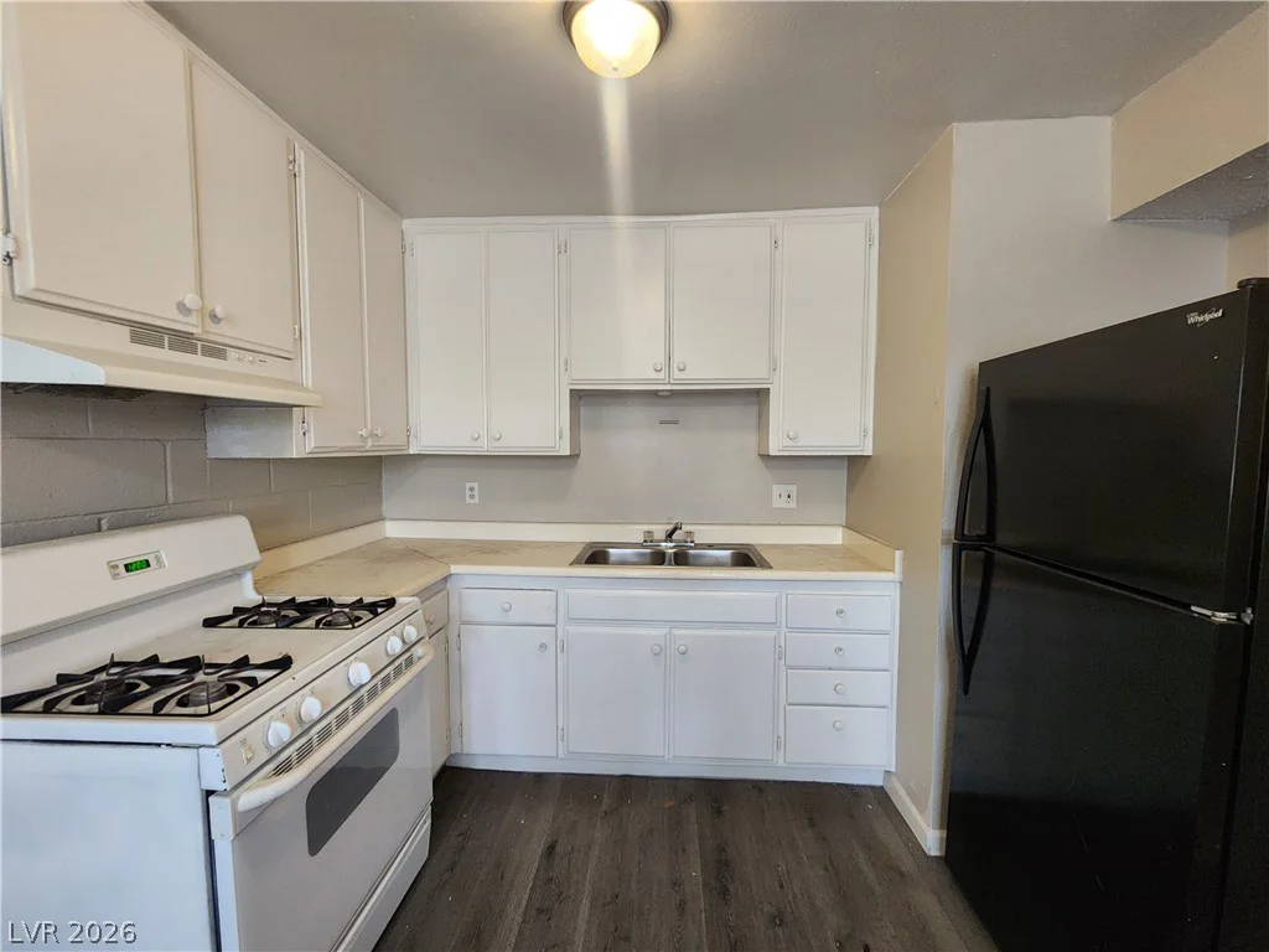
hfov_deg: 106.2
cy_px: 476
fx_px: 477
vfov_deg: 89.9
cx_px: 634
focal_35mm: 13
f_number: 2.2
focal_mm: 2.2
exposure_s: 1/30
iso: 320
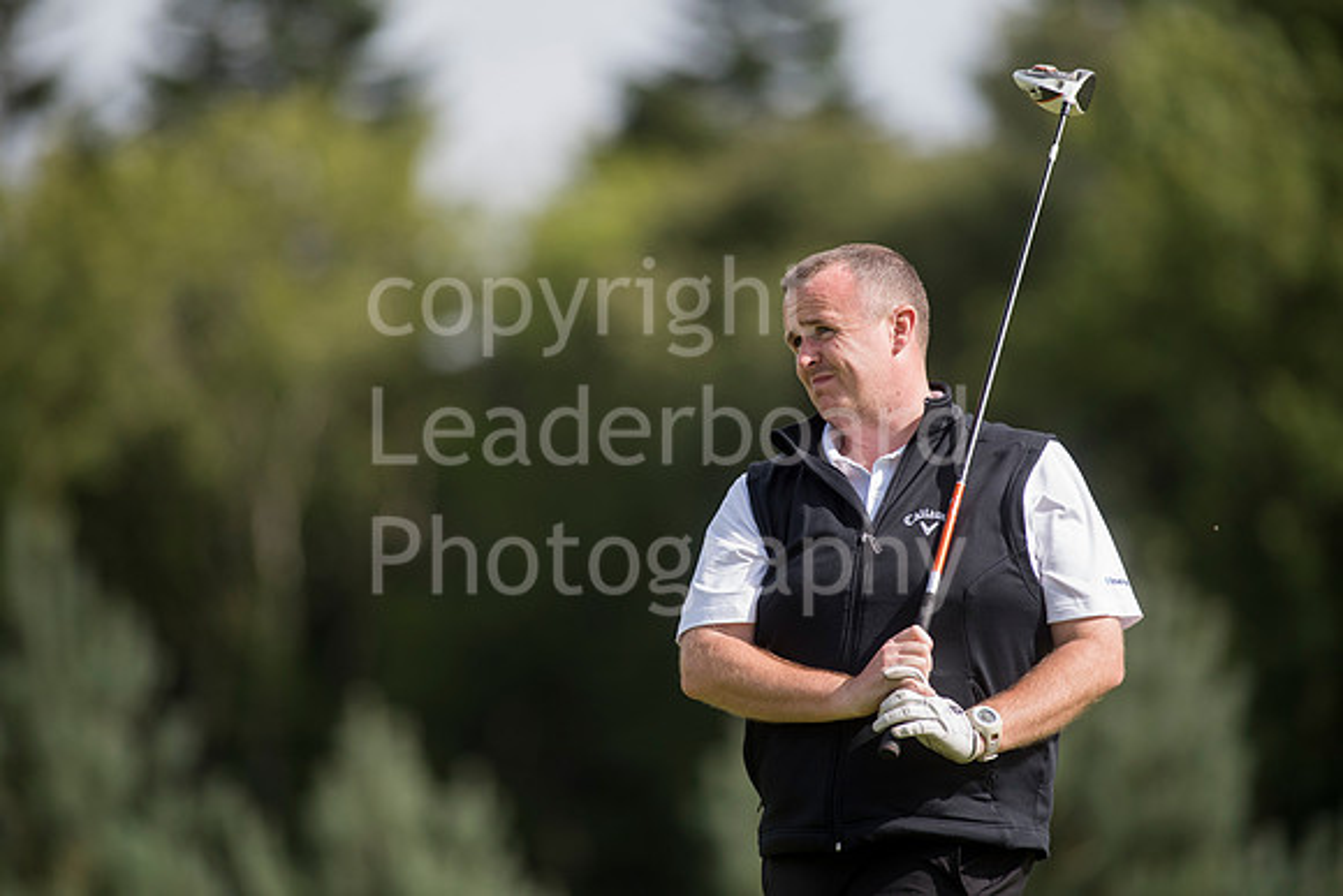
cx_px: 672
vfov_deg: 4.6
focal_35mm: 300
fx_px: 11194
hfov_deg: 6.9
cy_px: 448
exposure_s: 1/3200
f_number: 4
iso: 320
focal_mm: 300
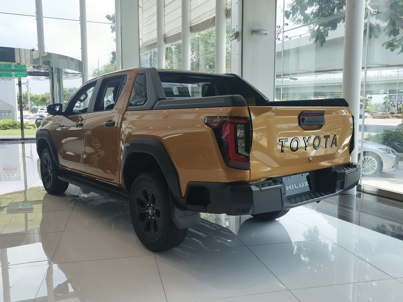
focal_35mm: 31
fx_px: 361
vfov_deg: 45.4
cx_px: 202
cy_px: 151
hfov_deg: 58.4
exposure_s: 1/221
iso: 100
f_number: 1.75
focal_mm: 5.5
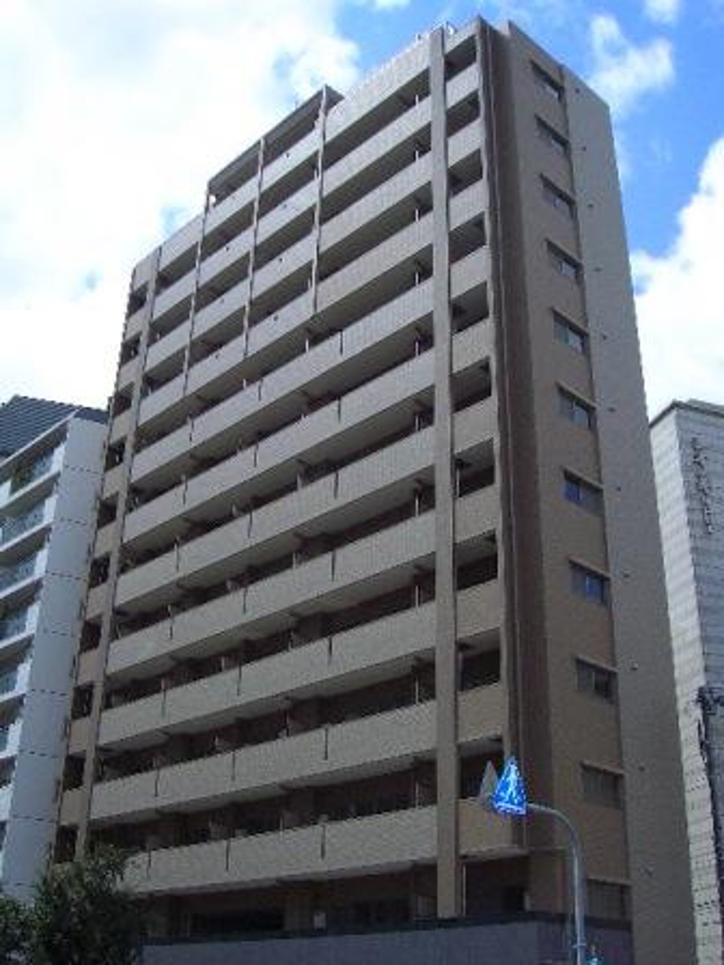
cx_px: 362
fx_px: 1088
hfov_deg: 36.8
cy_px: 482
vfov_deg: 47.9
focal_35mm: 39
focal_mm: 8
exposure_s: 1/1000
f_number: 4.8
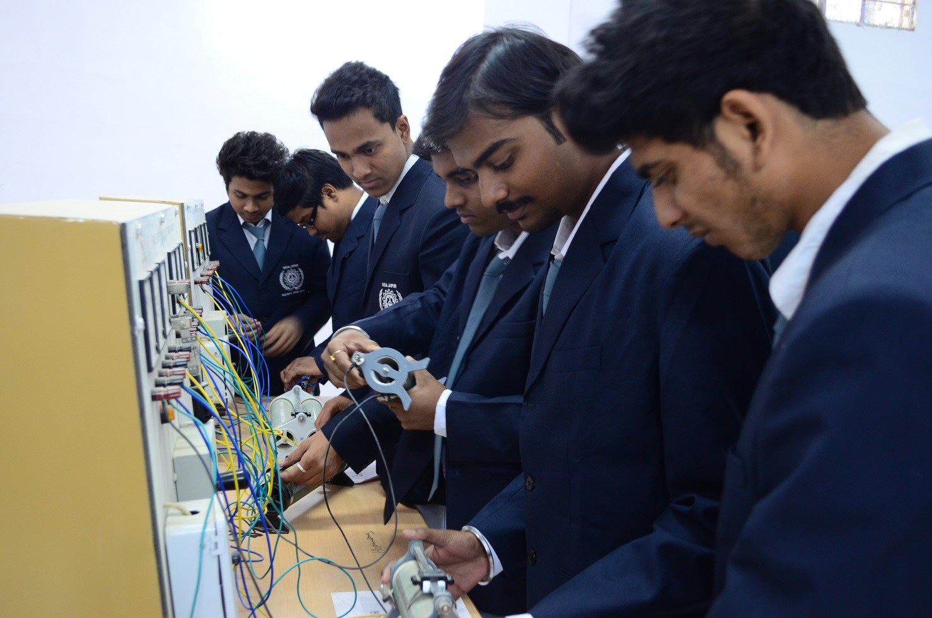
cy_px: 309
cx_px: 466
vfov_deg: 34.1
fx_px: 1008
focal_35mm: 39
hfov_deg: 49.6
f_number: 4.2
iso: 800
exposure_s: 1/8
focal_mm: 26
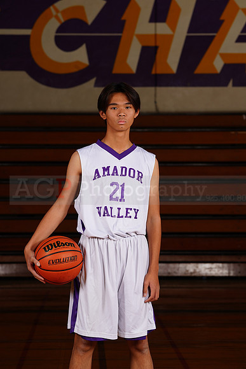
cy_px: 184
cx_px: 123
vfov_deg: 13.3
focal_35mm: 154
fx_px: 1577
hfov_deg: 8.9
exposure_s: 1/200
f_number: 9
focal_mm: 154
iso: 200
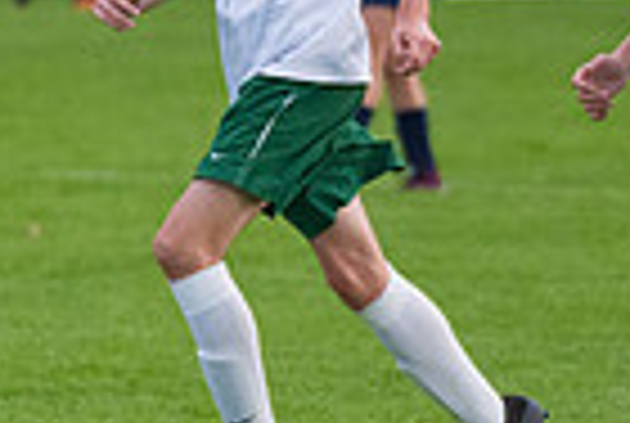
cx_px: -306
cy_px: 106
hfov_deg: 2.1
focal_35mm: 991
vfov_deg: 1.4
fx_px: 17379
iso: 3200
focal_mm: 240
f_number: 5.6
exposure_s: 1/2000
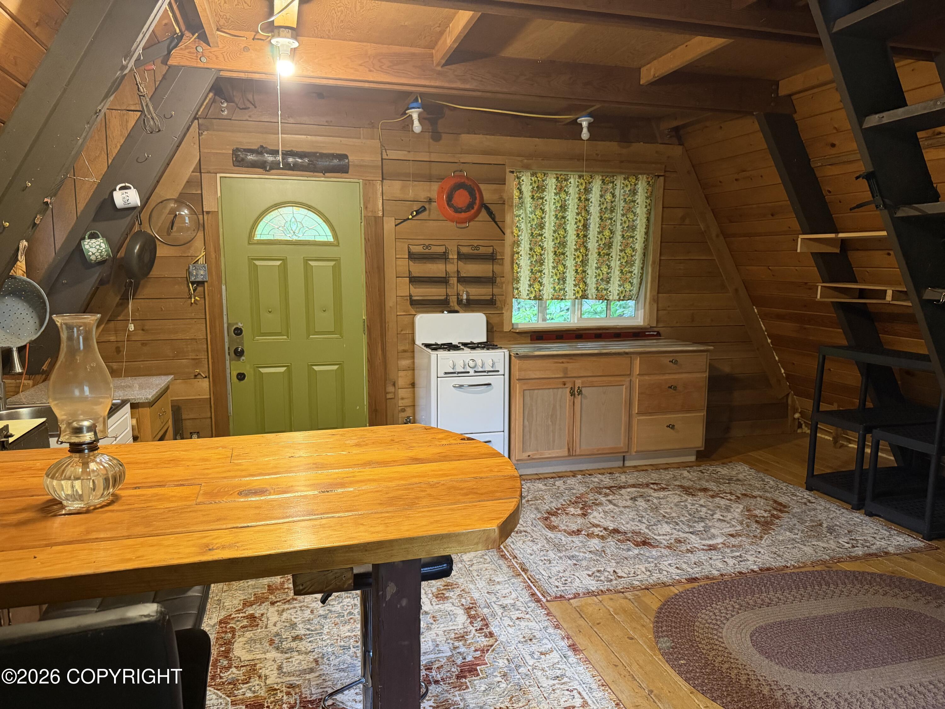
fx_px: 655
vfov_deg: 56.8
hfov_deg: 71.6
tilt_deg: -7.6
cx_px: 472
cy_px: 354
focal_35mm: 24
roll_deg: -0.3
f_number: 1.78
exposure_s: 1/40
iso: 640
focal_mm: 6.76
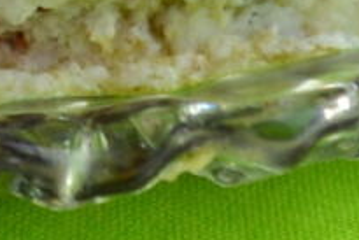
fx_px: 2565
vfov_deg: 5.2
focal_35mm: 257
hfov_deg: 7.8
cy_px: -376
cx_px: -250
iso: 100
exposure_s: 1/200
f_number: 7.1
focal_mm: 22
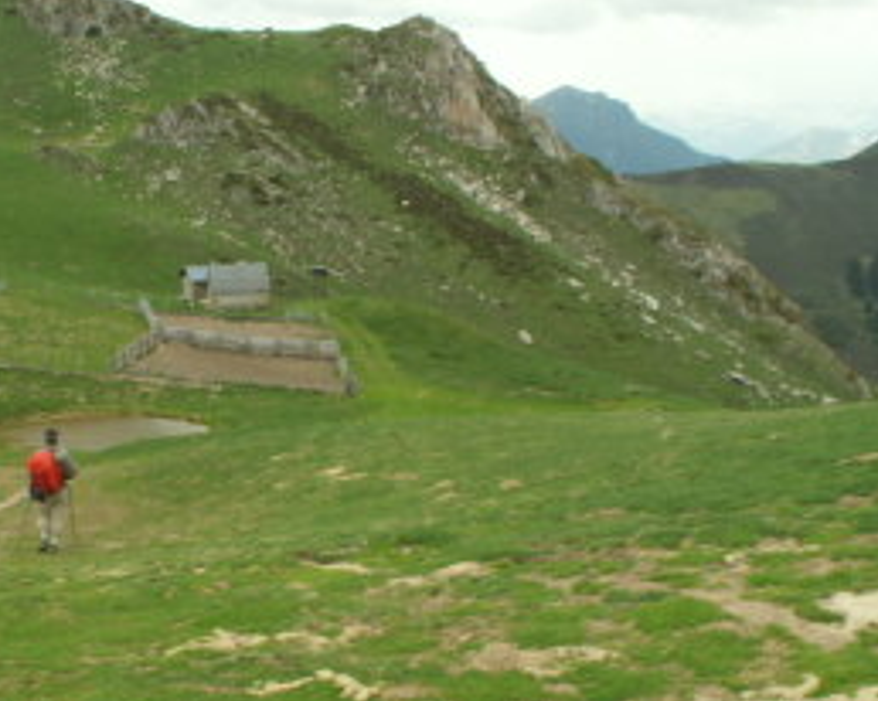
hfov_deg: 34.7
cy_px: 364
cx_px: 231
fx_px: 1376
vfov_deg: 28.6
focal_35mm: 53
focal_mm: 5.86
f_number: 8
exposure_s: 1/60
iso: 50
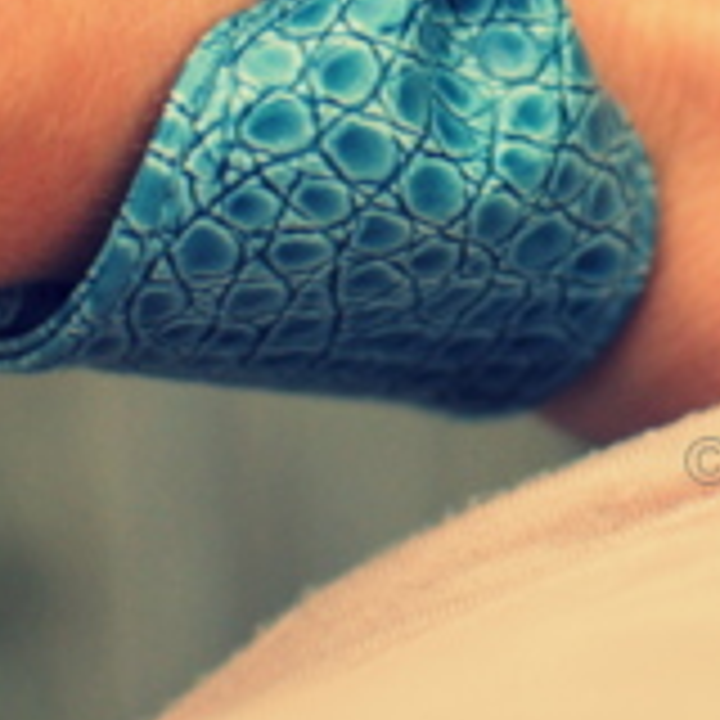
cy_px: 4
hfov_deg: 10.4
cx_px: 554
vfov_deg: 10.3
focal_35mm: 168
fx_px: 3944
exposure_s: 1/2500
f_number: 2.2
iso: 400
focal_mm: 35
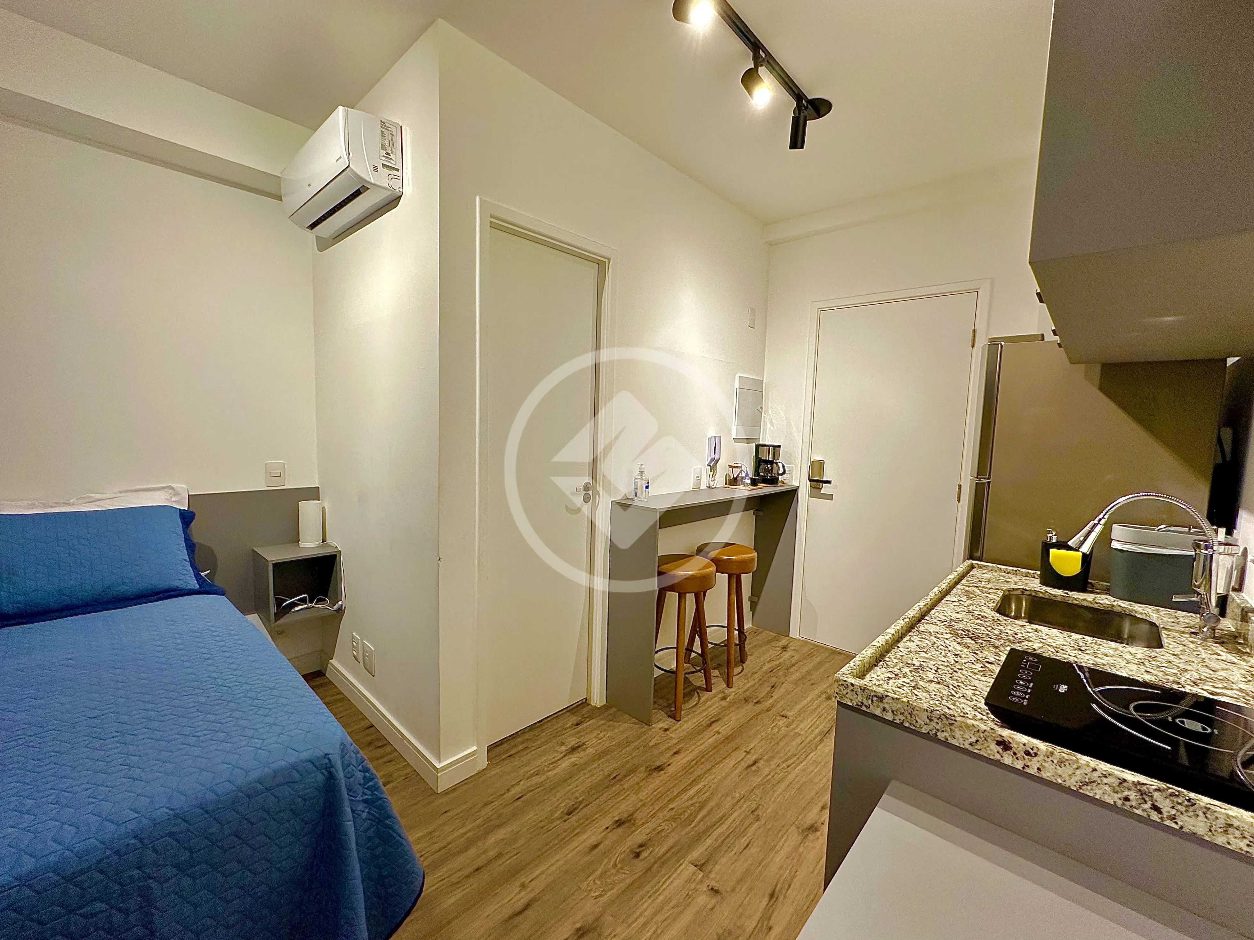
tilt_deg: -5.5
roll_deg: -0.6
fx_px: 507
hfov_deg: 102.1
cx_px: 627
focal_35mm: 14
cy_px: 470
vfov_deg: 85.7
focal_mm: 2.22
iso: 200
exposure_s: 1/120
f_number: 2.2
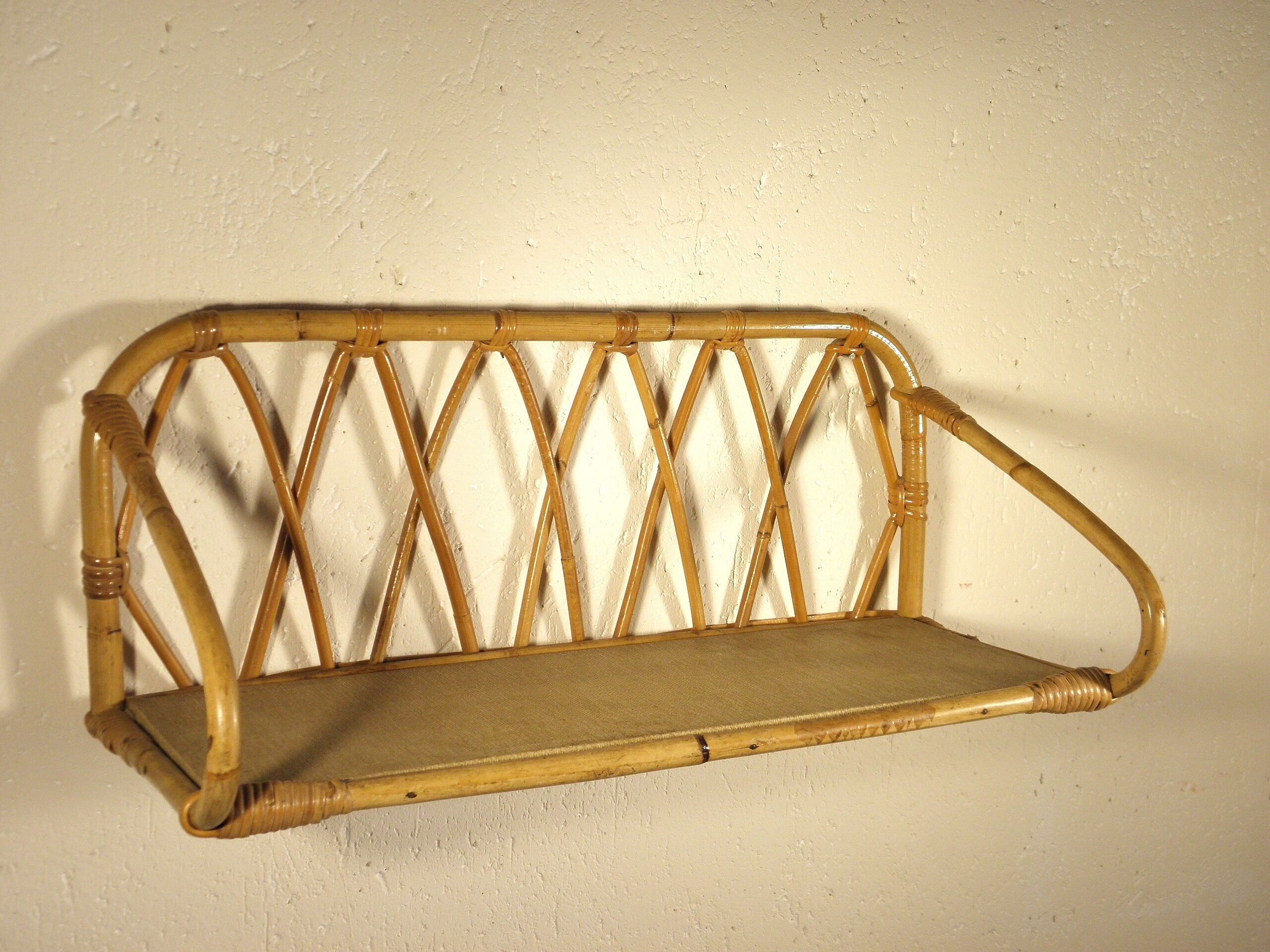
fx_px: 1614
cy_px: 476
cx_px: 635
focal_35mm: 44
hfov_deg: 42.9
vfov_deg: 32.9
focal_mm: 7.9
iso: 100
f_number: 3.9
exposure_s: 1/60
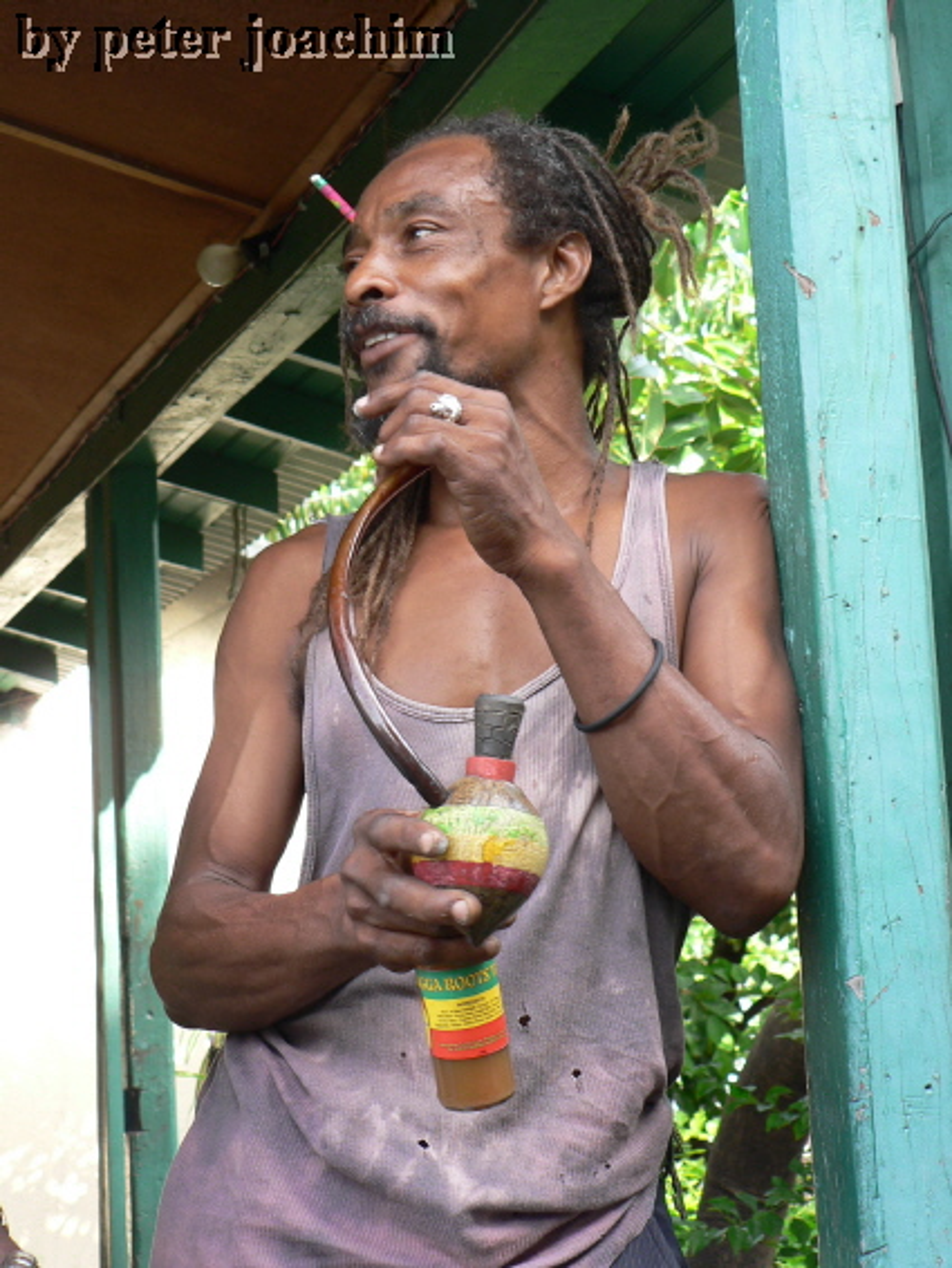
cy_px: 634
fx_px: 2602
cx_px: 476
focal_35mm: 71
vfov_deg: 27.4
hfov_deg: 20.7
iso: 64
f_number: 3.2
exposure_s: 1/40
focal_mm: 12.2
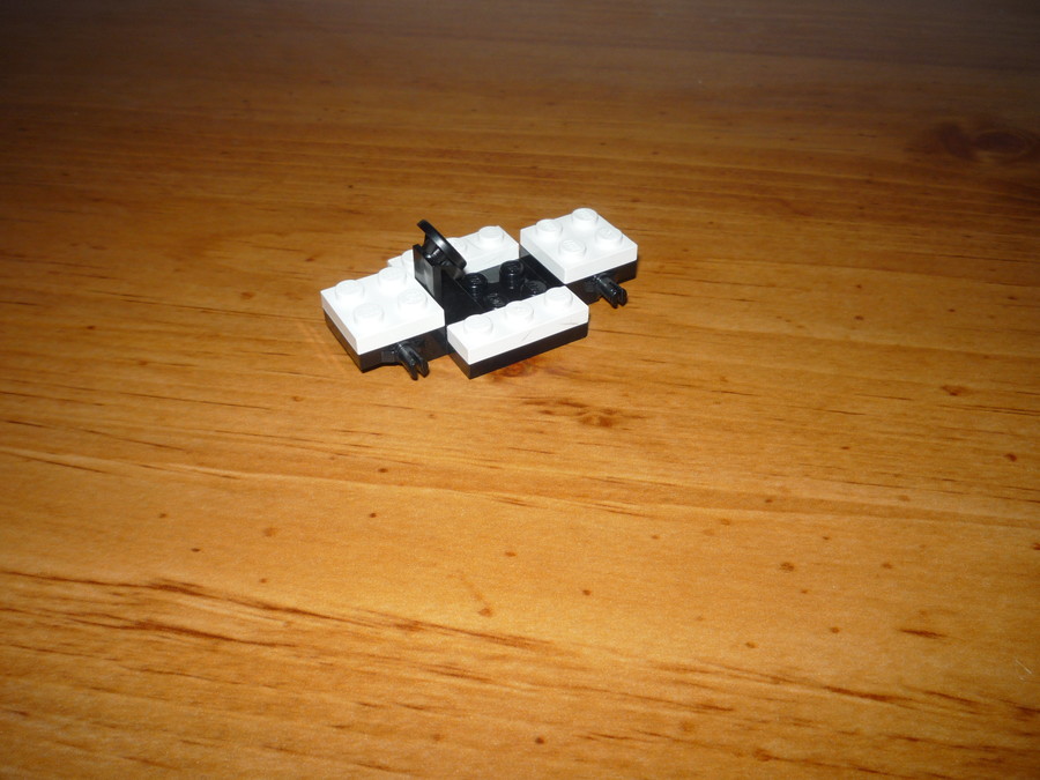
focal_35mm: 32
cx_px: 520
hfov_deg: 56.8
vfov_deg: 44.2
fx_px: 961
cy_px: 390
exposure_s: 1/30
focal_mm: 5.2
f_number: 4
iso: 100
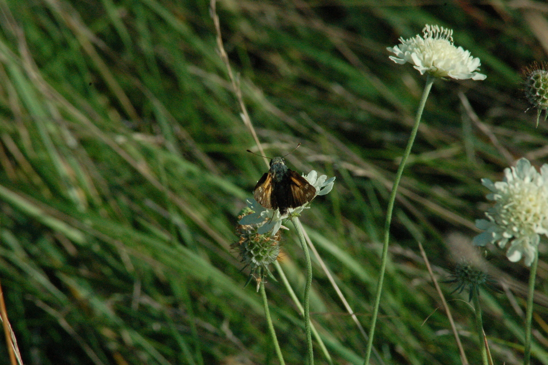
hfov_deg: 4.6
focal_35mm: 450
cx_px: 274
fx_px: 6845
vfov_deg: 3.1
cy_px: 182
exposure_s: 1/400
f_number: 25
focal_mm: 300
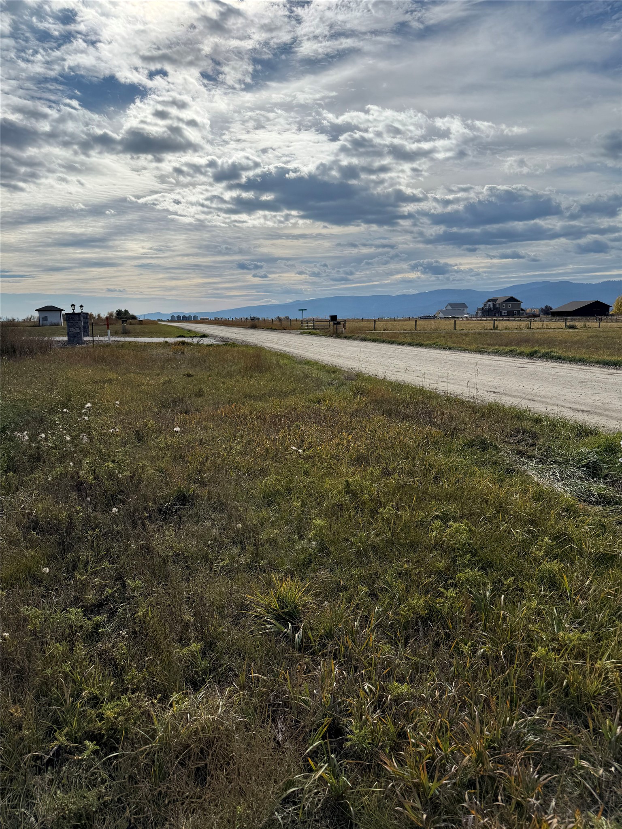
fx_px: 575
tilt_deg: -10.0
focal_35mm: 24
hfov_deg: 56.8
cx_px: 311
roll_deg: +0.6
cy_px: 414
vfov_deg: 71.6
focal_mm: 6.76
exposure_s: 1/14286
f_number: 1.78
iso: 80
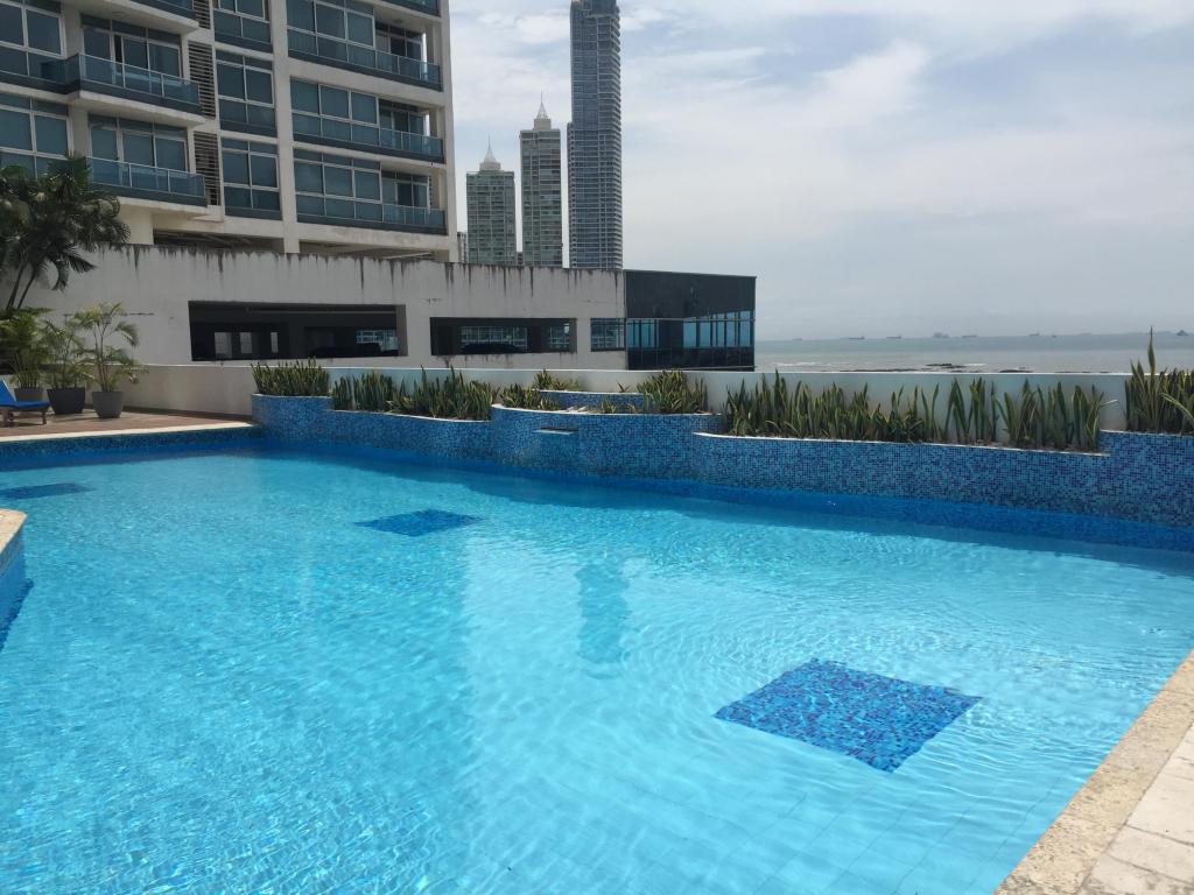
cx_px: 597
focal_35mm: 29
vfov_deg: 48.2
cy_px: 448
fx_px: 1000
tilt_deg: -6.7
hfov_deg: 61.7
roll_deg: -0.1
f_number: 2.2
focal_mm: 4.15
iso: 32
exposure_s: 1/3968
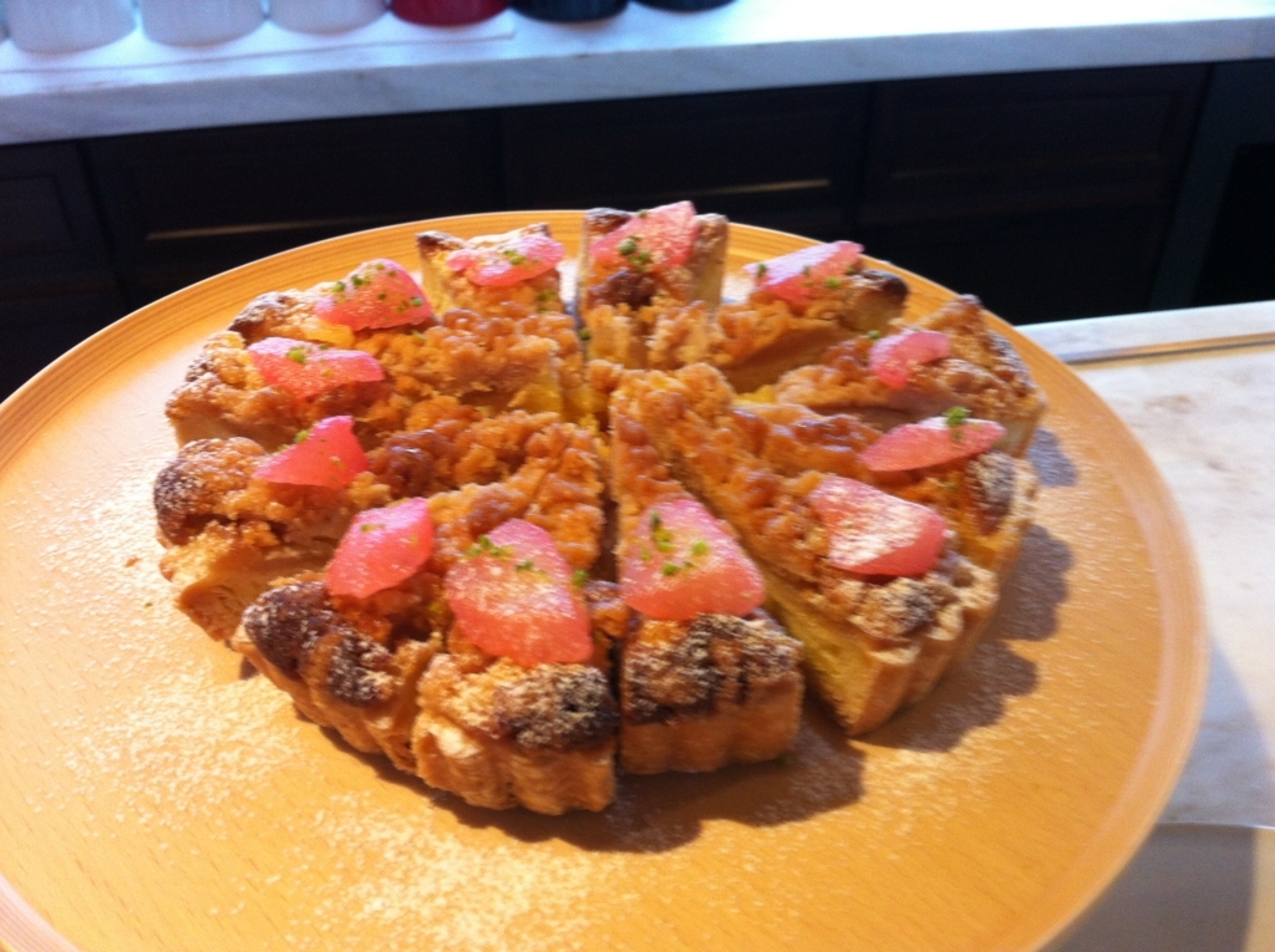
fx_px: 1287
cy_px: 476
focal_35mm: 35
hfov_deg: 52.7
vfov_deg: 40.6
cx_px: 638
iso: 100
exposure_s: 1/17
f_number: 2.8
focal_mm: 3.85
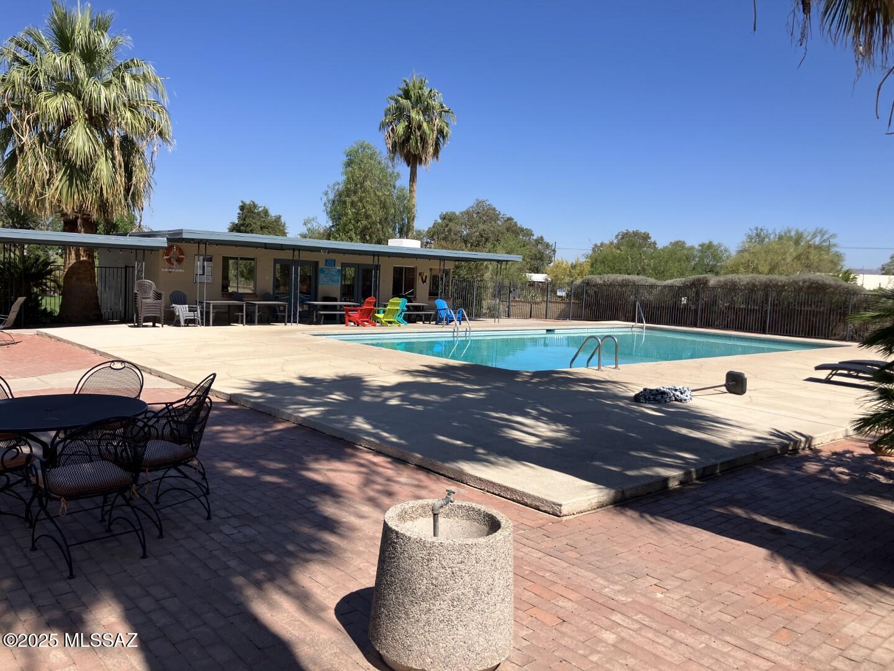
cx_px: 447
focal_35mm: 28
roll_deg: -2.4
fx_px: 723
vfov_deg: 49.7
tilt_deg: -4.3
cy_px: 336
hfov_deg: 63.4
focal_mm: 3.99
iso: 32
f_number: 1.8
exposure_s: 1/2558
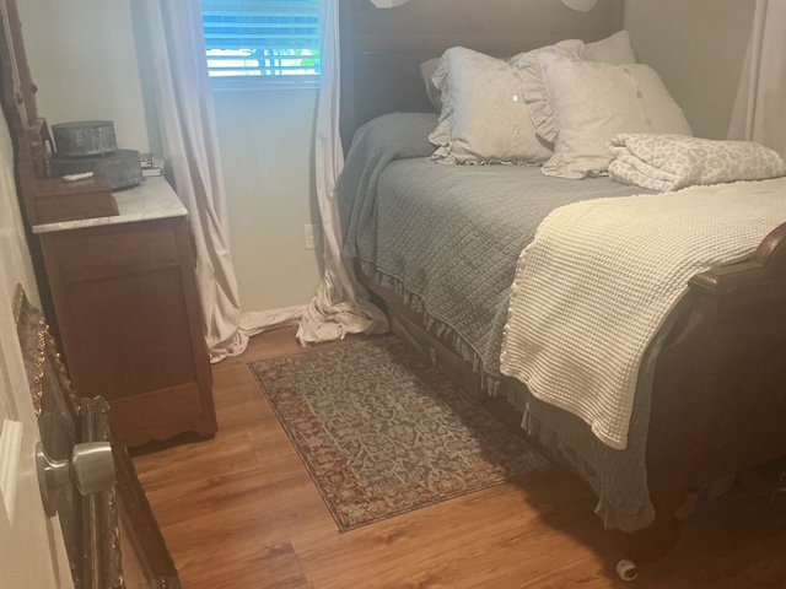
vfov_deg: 48.2
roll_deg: +0.8
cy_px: 294
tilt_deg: -19.9
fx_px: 658
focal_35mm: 29
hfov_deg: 61.7
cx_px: 393
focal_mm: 3
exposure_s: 1/60
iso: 250
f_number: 1.8
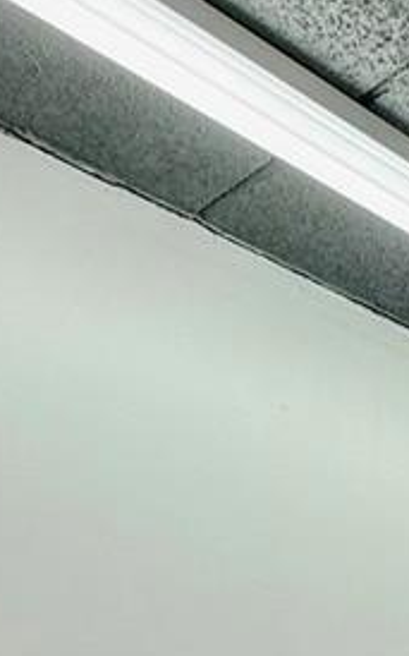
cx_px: 428
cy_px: 1034
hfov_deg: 19.3
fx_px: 1160
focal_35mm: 65
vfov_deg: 23.6
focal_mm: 2.22
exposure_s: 1/120
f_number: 2.2
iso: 80
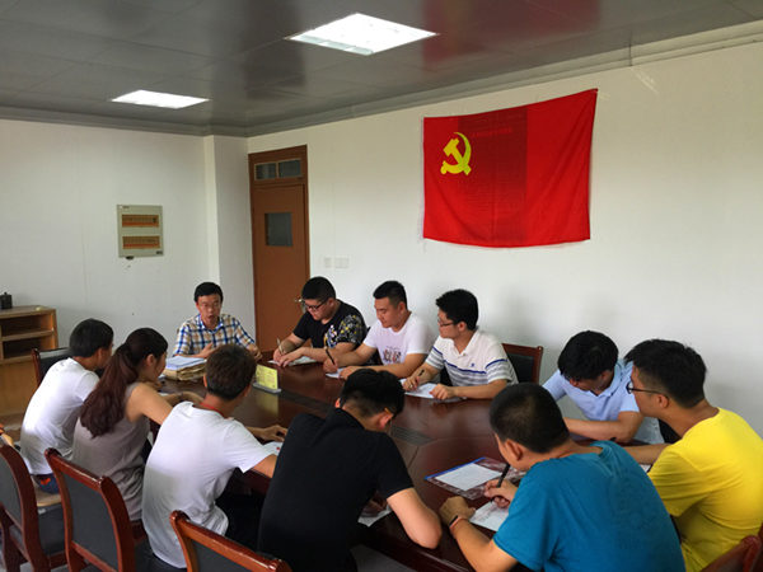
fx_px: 639
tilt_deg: -5.6
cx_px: 382
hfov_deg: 61.7
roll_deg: -0.3
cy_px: 286
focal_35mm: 29
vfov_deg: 48.2
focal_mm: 4.15
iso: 50
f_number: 2.2
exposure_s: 1/33
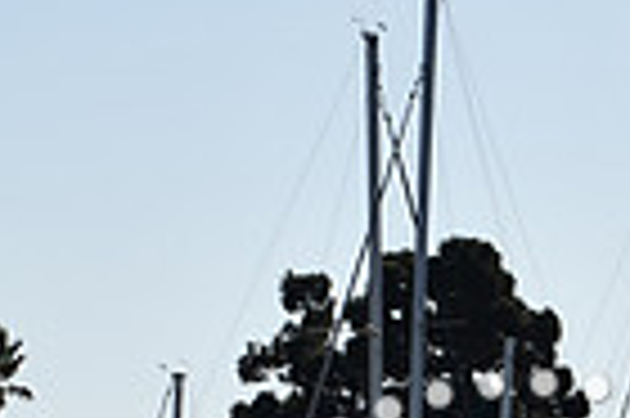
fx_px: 7604
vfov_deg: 3.1
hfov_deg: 4.7
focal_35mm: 435
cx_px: 536
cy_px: 793
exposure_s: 1/500
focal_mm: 70
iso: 100
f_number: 8
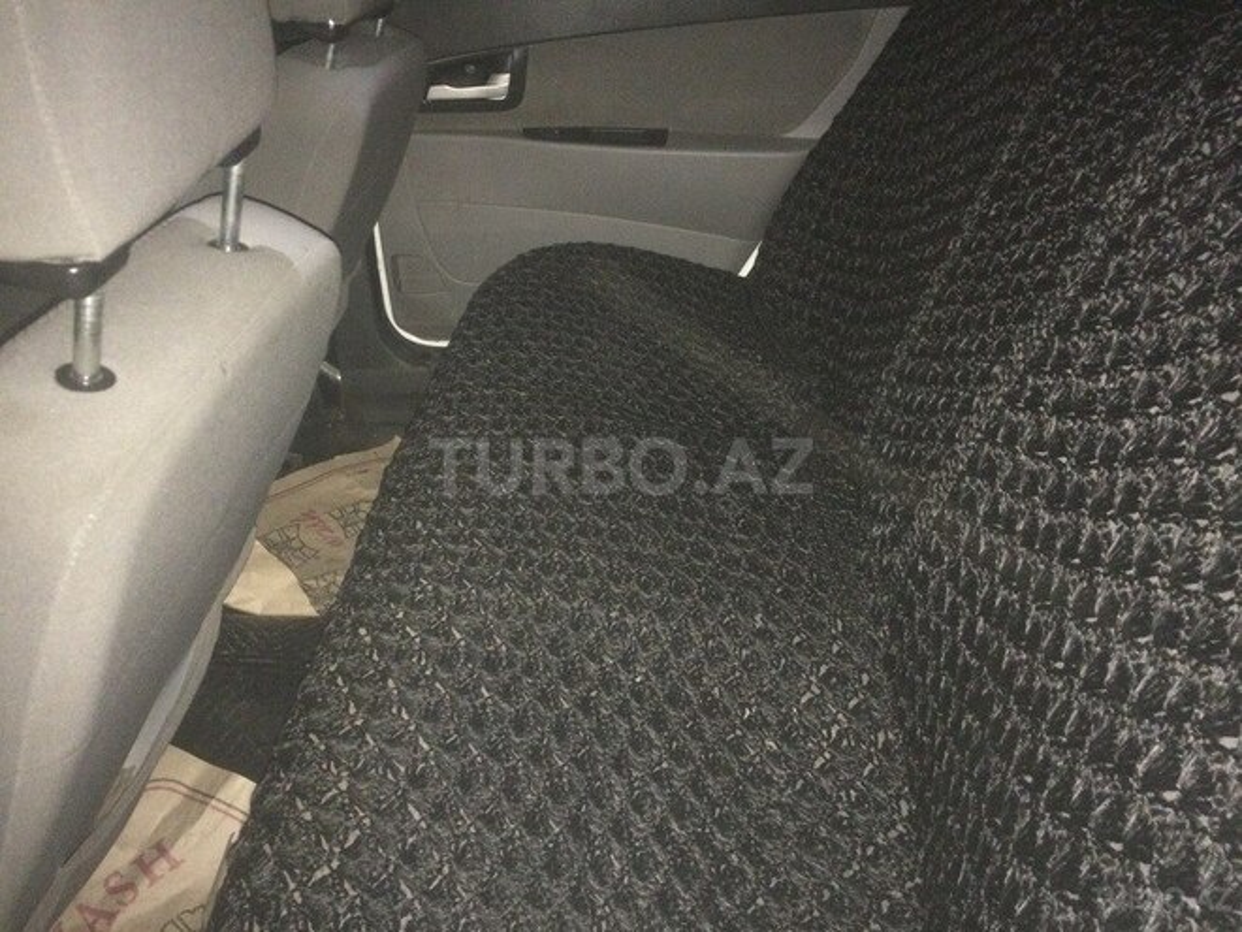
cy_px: 466
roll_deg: +3.1
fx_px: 1041
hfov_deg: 61.7
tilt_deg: -30.3
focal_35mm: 29
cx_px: 621
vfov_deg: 48.2
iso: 500
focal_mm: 4.15
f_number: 2.2
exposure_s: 1/17
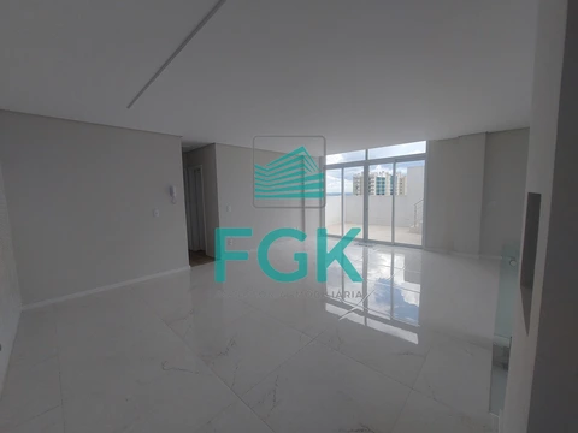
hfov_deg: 106.2
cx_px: 289
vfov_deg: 89.9
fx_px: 217
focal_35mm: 13
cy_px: 216
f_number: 2.2
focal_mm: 1.74
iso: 50
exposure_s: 1/528
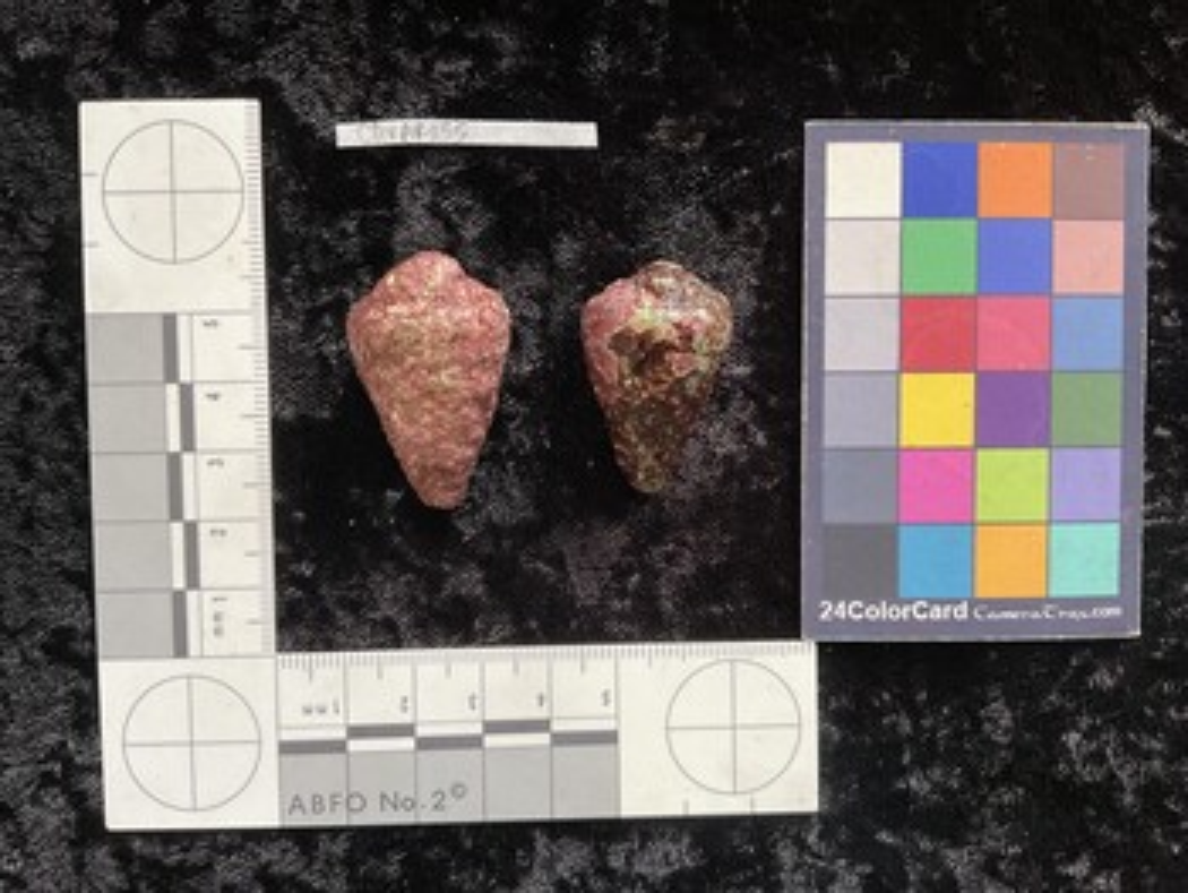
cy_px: 446
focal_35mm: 29
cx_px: 594
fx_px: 996
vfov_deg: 48.3
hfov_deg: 61.6
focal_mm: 3
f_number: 1.8
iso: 125
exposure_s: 1/60
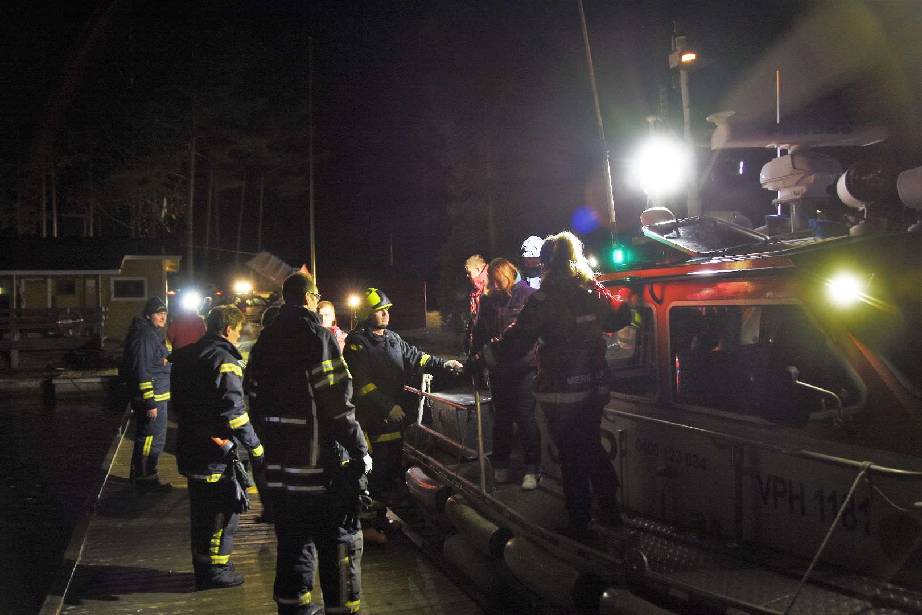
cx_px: 461
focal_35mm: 27
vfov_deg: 47.9
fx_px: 691
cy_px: 308
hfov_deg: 67.4
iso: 500
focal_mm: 18
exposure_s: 1/40
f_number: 3.5
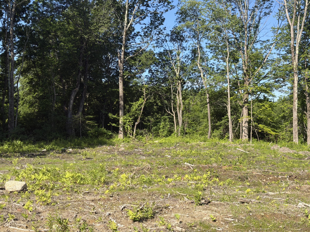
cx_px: 155
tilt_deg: +2.0
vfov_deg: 30.3
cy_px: 116
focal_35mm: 48
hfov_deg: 39.7
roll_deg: +1.1
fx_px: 430
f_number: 1.78
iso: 64
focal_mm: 6.76
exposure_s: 1/2577
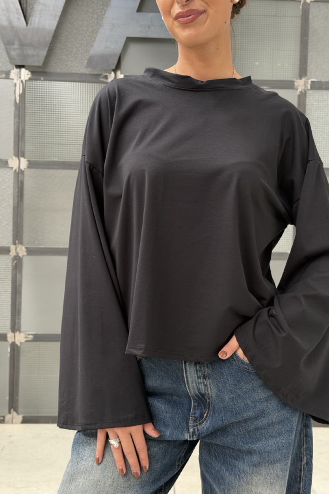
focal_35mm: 51
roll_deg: -1.7
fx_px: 699
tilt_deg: -1.2
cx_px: 186
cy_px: 251
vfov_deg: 38.9
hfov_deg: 26.5
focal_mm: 6.76
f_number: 1.78
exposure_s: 1/40
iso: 400
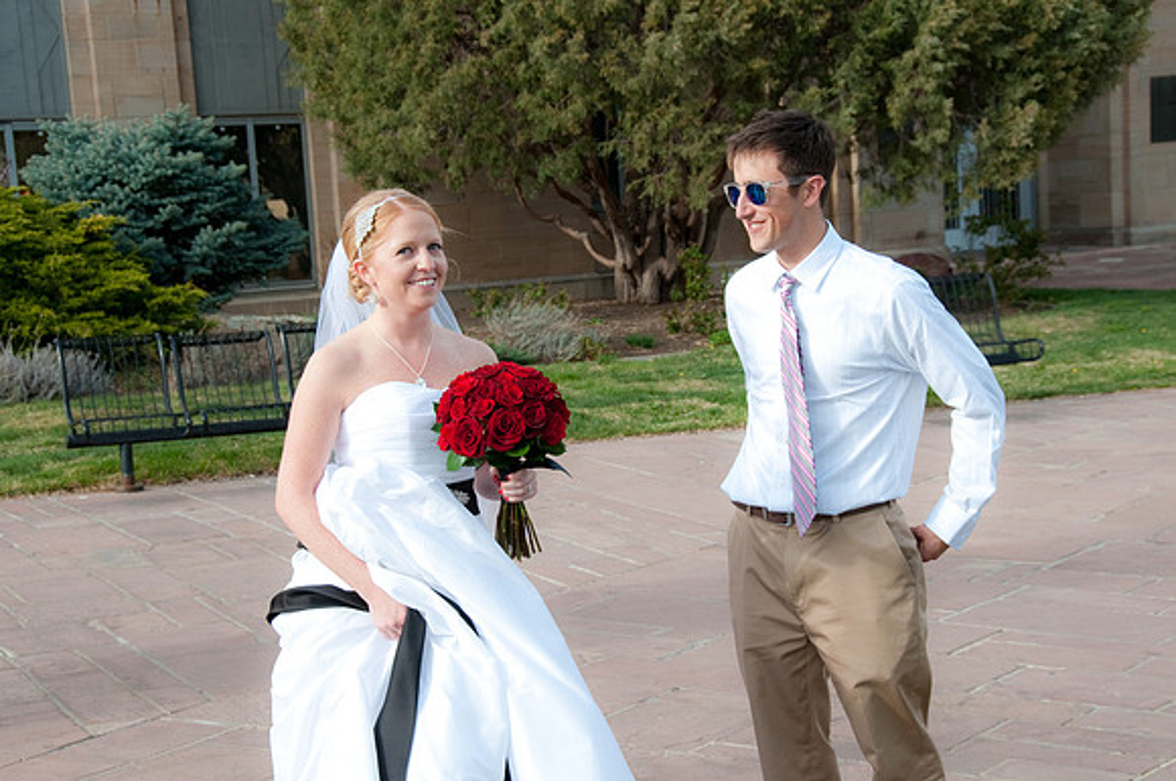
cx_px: 588
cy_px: 390
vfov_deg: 18.1
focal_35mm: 75
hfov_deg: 27.0
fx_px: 2447
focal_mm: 50
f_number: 8
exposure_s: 1/200
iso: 320
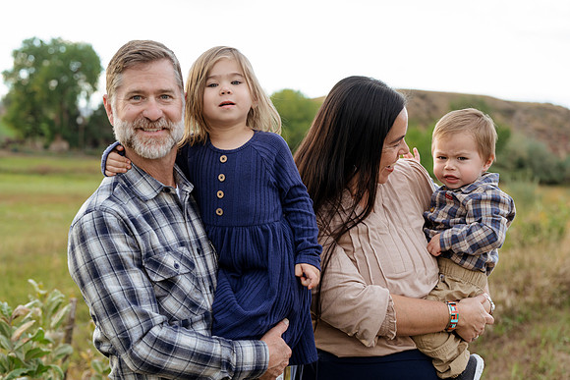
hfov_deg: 28.8
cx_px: 285
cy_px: 190
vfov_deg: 19.5
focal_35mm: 70
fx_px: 1109
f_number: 5
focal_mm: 70
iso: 640
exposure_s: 1/200
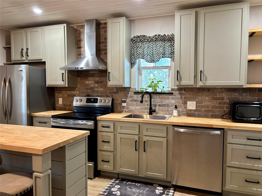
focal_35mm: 26
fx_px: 197
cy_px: 98
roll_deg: +0.5
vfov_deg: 53.0
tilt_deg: -3.7
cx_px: 131
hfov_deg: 67.3
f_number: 1.6
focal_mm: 5.96
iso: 250
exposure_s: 1/60
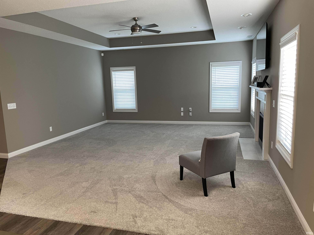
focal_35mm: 26
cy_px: 118
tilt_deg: -7.8
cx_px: 157
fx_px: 236
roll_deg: +1.6
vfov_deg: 53.1
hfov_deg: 67.3
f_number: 1.6
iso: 100
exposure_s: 1/60
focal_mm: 4.2
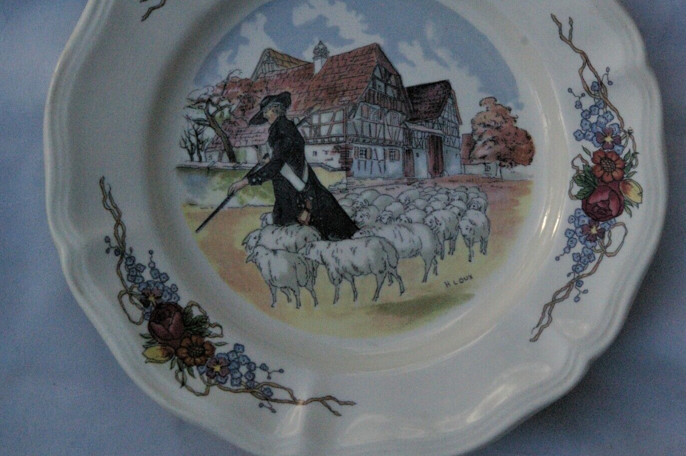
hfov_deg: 35.0
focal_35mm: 57
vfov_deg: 23.7
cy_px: 169
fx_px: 1085
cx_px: 389
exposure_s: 1/750
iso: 1600
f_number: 8
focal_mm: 26
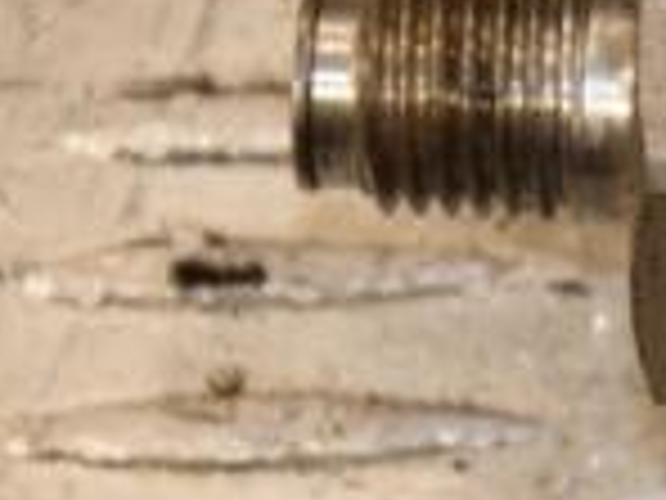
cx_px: 976
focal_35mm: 616
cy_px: 189
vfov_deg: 2.4
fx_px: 11851
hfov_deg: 3.2
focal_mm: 105
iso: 800
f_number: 6.3
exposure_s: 1/200
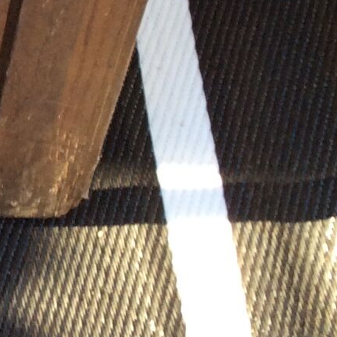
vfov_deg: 13.3
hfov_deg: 12.6
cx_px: -210
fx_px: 1421
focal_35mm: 129
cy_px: -16
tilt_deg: -56.9
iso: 50
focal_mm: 3.3
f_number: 2.4
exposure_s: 1/100
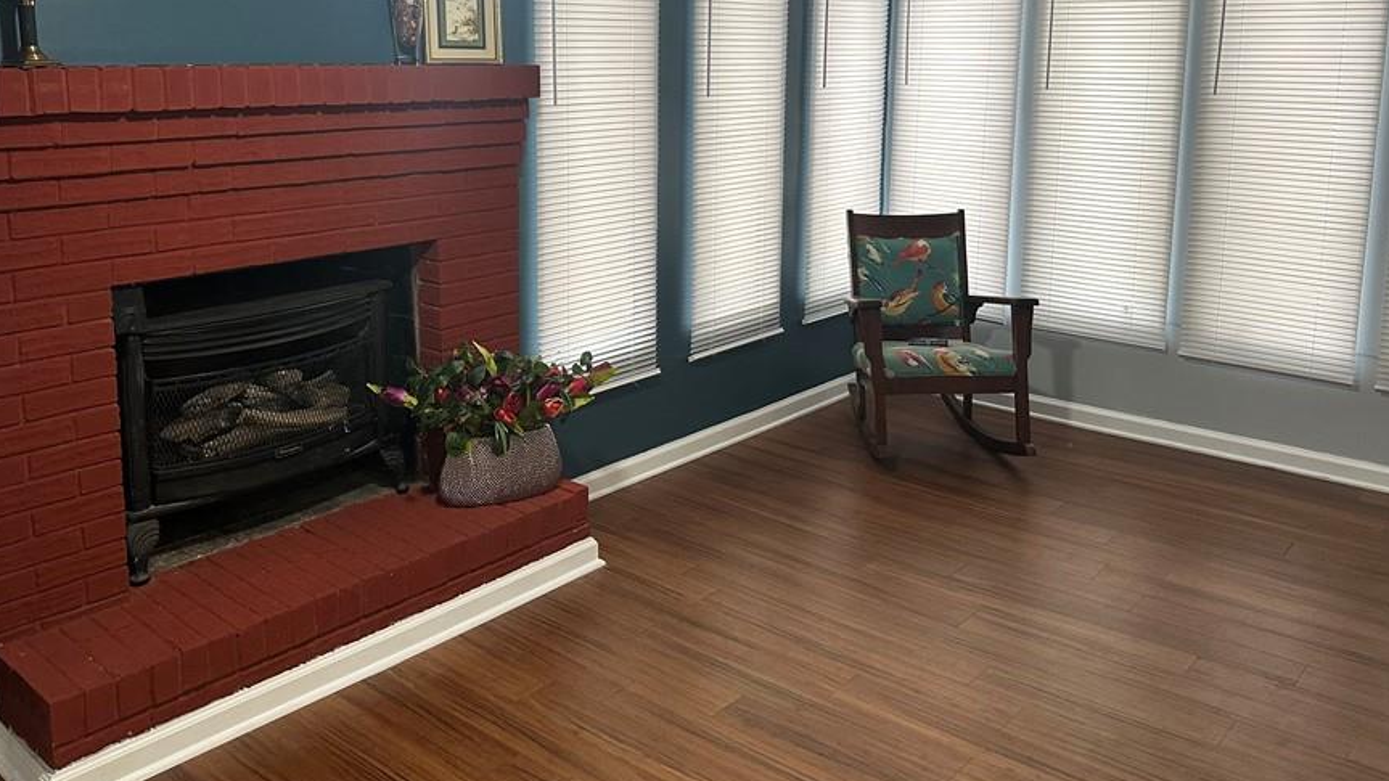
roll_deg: -0.9
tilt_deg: -9.2
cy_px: 227
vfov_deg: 37.1
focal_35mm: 31
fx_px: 1142
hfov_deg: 62.5
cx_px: 635
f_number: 1.78
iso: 200
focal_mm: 6.86
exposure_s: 1/60
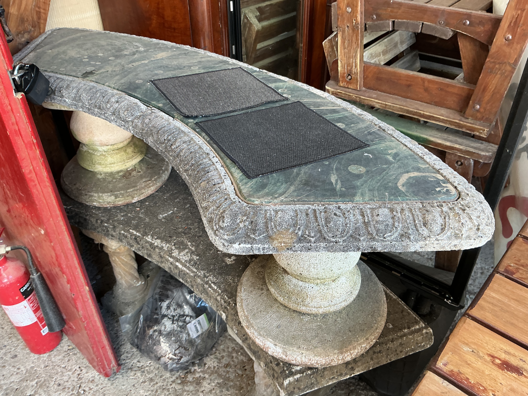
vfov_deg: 48.2
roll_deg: +0.3
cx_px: 264
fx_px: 442
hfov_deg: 61.7
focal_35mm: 29
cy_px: 198
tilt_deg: -39.8
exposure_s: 1/50
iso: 40
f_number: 1.8
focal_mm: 3
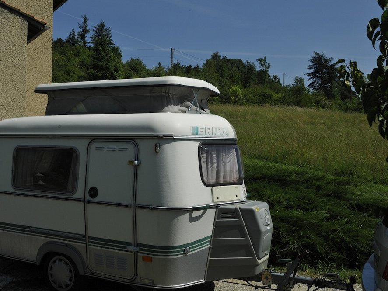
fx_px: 466
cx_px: 175
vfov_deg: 34.7
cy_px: 147
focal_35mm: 42
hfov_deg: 45.2
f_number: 13
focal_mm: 25
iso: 400
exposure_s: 1/750
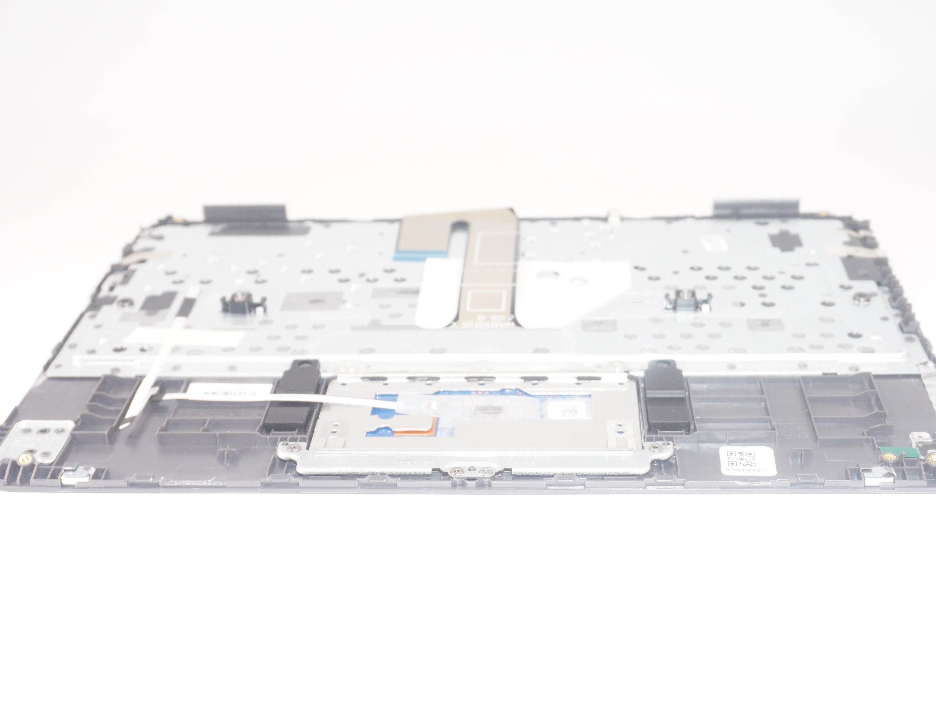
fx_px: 1286
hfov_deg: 40.0
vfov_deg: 30.5
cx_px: 504
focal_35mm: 48
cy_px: 354
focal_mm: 29
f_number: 6.3
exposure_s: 1/160
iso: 500
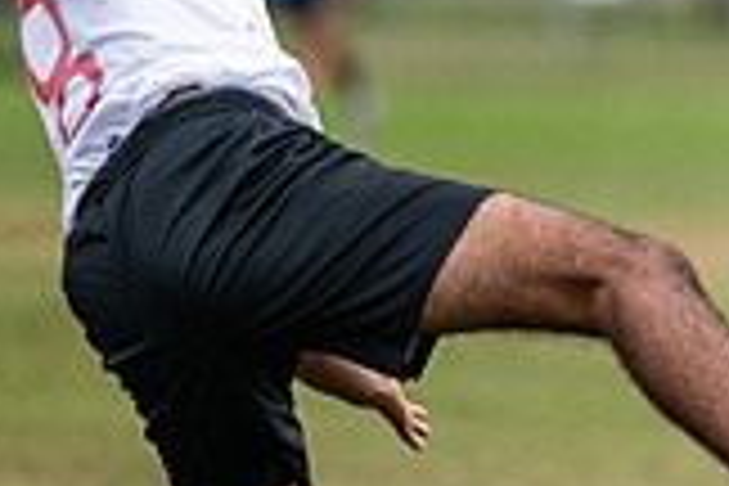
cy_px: 479
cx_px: 1053
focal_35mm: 1607
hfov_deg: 1.3
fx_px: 32539
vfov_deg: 0.9
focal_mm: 300
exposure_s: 1/2000
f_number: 4.5
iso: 1600
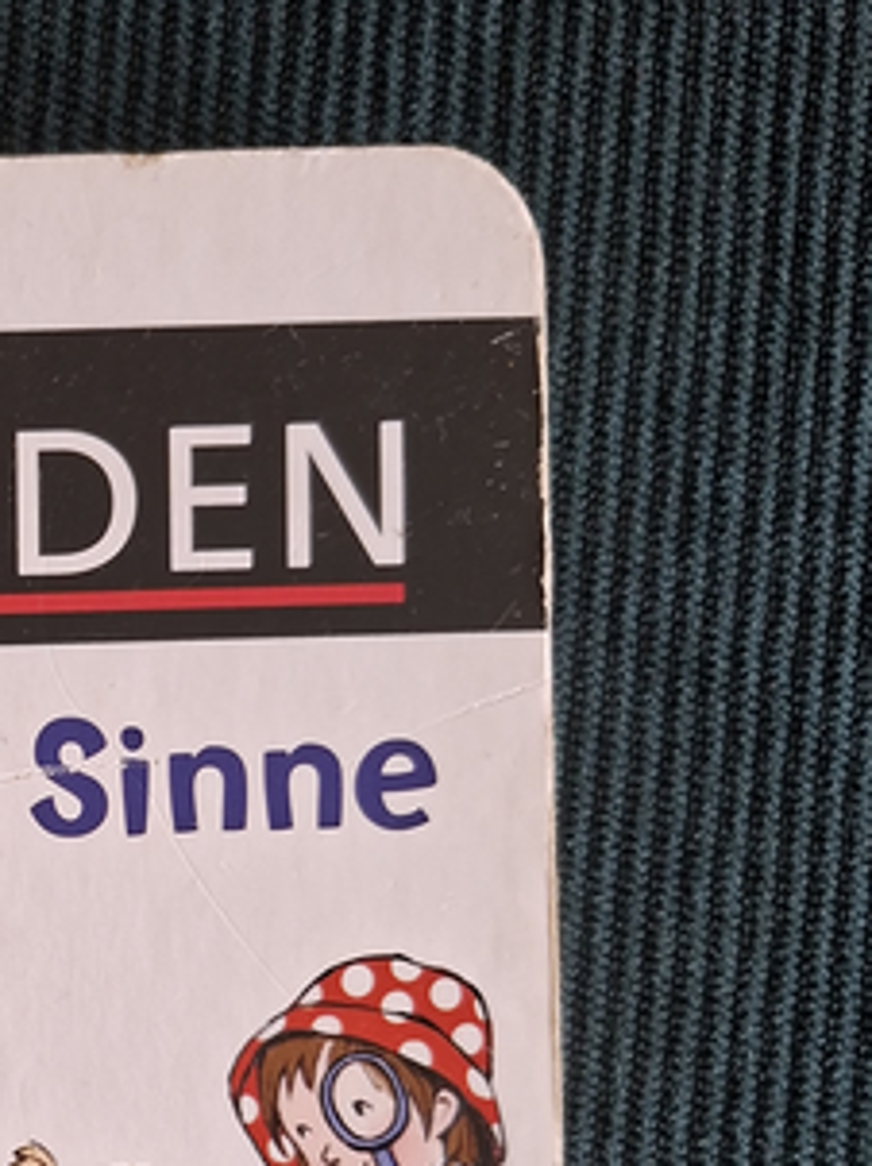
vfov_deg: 29.9
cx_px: -313
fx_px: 2119
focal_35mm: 63
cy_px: 956
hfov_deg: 20.8
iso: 125
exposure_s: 1/100
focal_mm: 5.54
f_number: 1.8
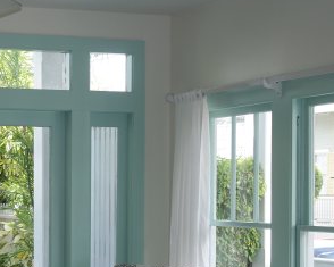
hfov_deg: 18.4
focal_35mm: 102
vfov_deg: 15.0
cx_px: 18
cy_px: 220
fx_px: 1008
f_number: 4
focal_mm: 26
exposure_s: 1/100
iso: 100
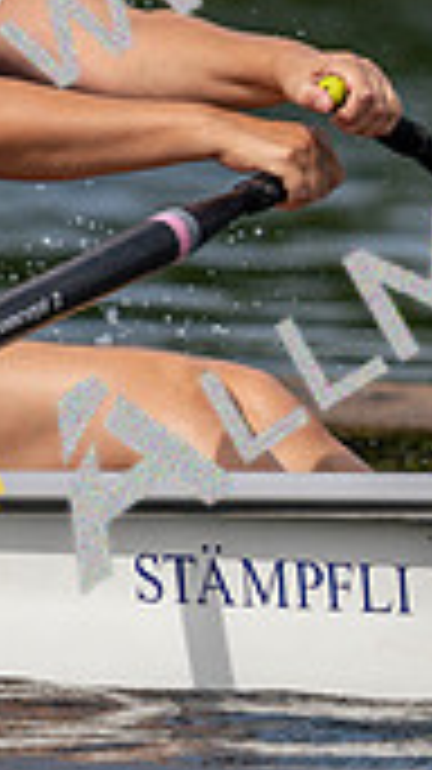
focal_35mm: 1181
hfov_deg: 1.0
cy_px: 164
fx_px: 24086
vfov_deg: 1.8
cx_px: -328
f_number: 6.3
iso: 250
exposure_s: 1/1600
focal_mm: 332
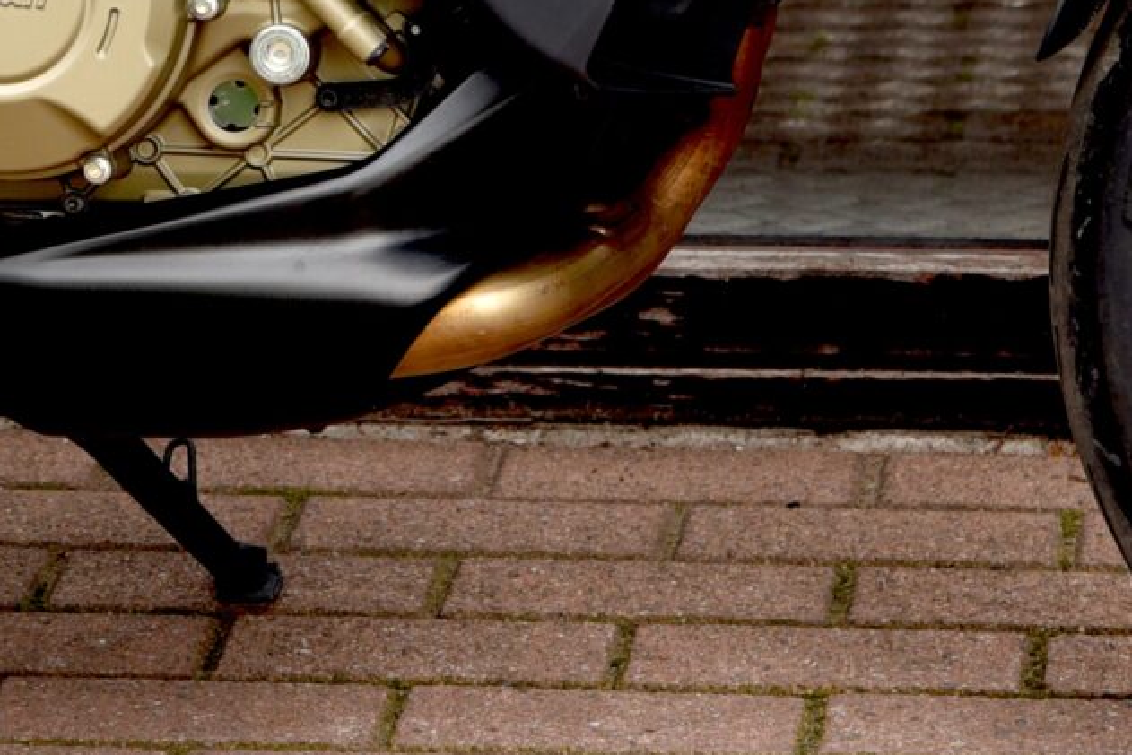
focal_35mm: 284
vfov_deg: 4.8
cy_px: -483
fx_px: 8932
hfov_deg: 7.2
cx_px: 43
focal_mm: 70
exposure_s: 1/100
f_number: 5
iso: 200
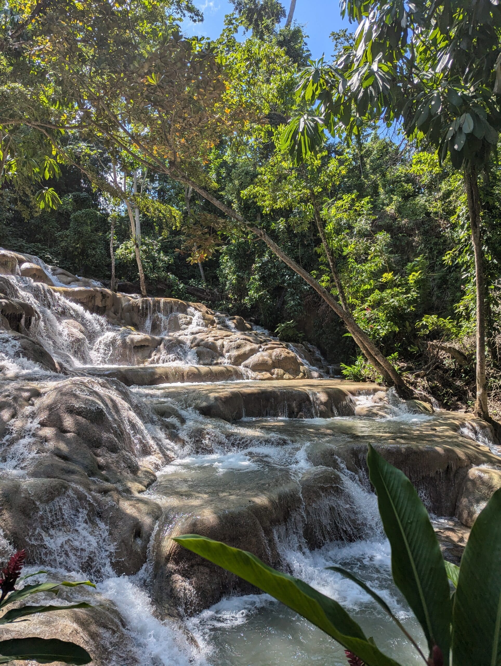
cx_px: 250
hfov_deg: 56.9
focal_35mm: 24
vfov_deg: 71.5
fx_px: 462
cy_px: 333
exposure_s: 1/1433
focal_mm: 6.81
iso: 41
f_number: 1.85
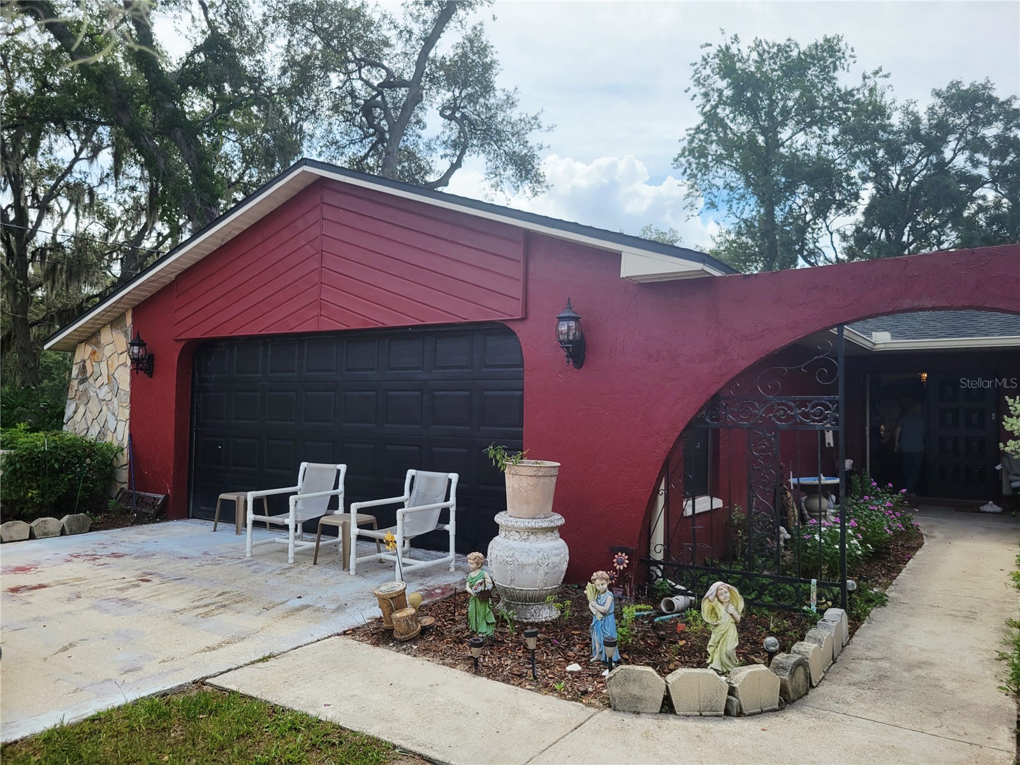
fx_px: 766
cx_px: 510
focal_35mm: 26
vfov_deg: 53.1
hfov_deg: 67.3
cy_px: 382
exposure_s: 1/1667
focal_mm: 5.4
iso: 40
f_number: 1.8
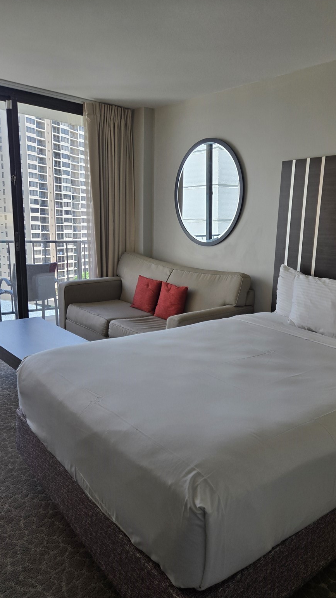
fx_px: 412
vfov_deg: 71.9
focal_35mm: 26
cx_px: 201
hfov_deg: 44.2
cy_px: 305
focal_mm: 5.4
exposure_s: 1/120
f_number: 1.8
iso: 50
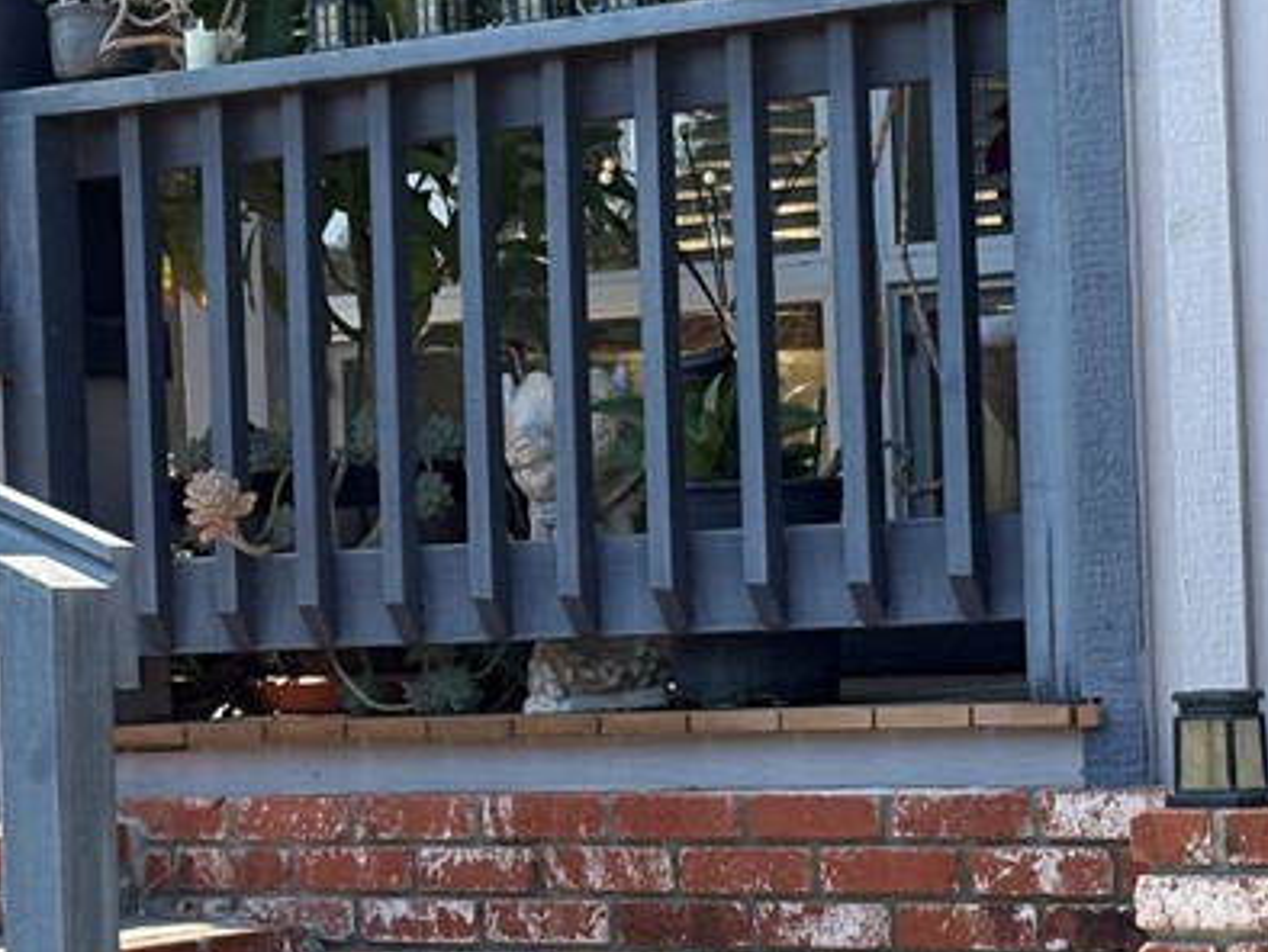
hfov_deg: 14.6
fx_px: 4948
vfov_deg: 11.0
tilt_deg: +1.1
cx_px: 557
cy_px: 502
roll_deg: +3.4
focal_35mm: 135
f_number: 1.6
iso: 50
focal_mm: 5.96
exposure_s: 1/933
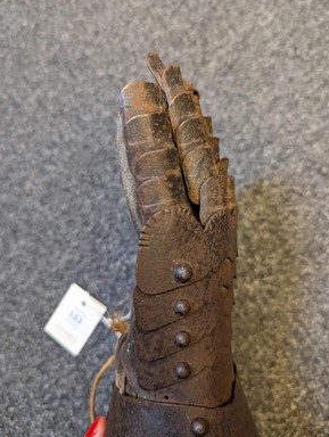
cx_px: 170
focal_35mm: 25
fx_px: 316
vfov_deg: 69.3
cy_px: 214
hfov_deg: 55.0
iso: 1693
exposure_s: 1/100
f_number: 1.85
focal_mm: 6.81
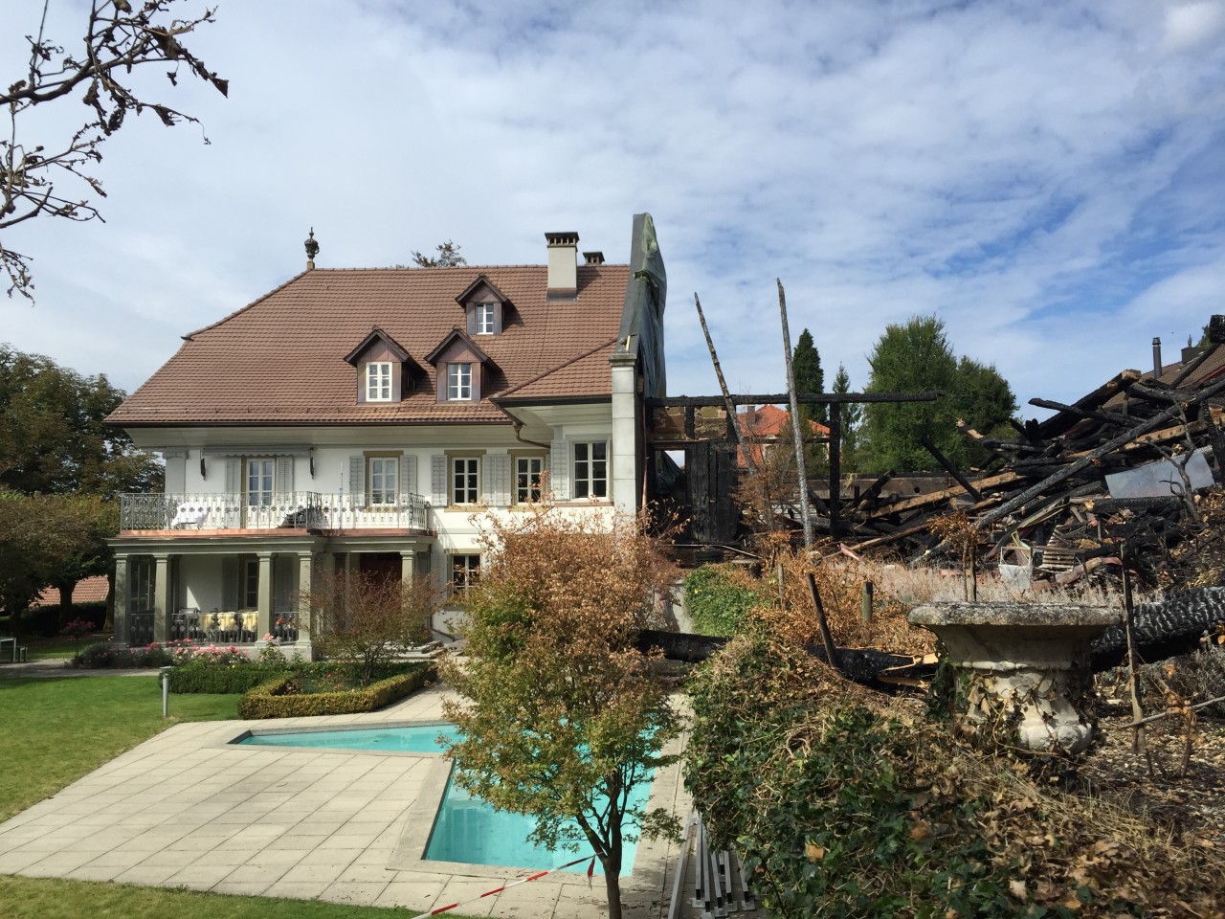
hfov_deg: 61.7
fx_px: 1026
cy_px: 460
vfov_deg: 48.2
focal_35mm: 29
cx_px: 612
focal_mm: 4.15
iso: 32
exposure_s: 1/2326
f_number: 2.2
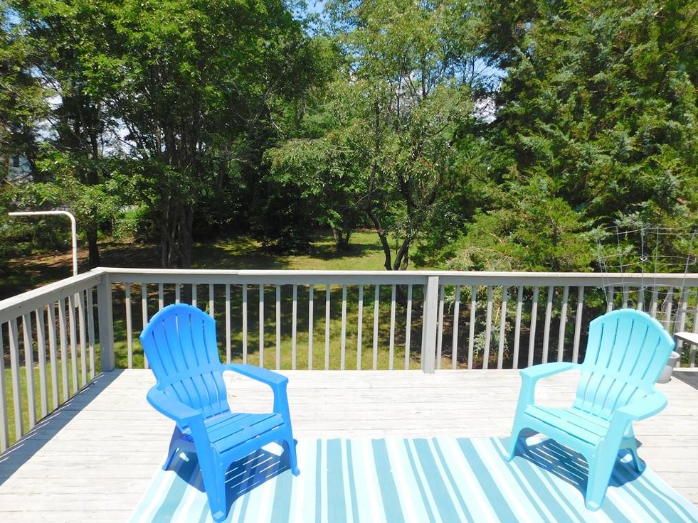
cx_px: 338
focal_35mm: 24
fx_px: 484
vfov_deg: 56.8
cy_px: 252
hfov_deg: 71.6
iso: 125
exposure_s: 1/1000
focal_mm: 4
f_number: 3
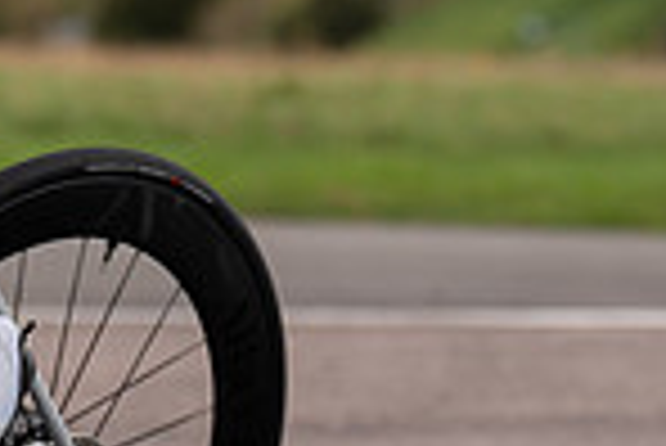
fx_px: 9018
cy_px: -104
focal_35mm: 487
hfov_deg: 4.2
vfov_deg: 2.8
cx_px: -468
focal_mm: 99
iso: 125
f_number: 3.5
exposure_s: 1/1000
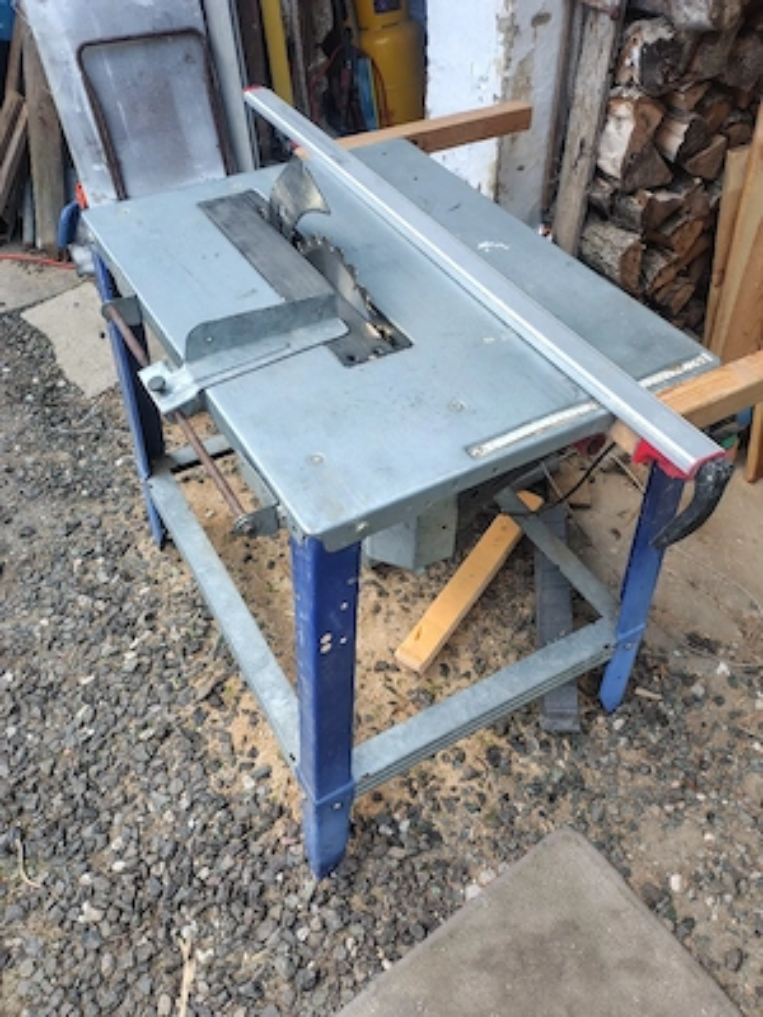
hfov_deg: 54.9
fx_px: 735
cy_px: 508
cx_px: 382
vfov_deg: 69.4
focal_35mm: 25
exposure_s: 1/137
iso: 143
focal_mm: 4.71
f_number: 1.7
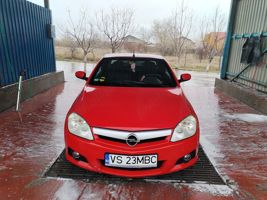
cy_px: 100
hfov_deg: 67.3
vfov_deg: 53.1
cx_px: 134
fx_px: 201
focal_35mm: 26
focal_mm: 4.75
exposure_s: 1/140
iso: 100
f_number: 1.8
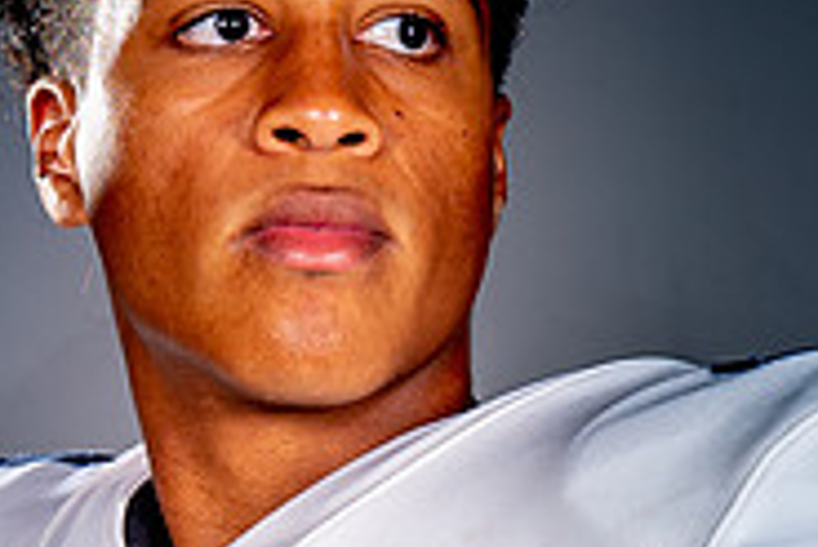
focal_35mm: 206
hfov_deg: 10.0
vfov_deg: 6.6
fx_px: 4684
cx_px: 254
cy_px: 631
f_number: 8
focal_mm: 46
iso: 100
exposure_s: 1/125
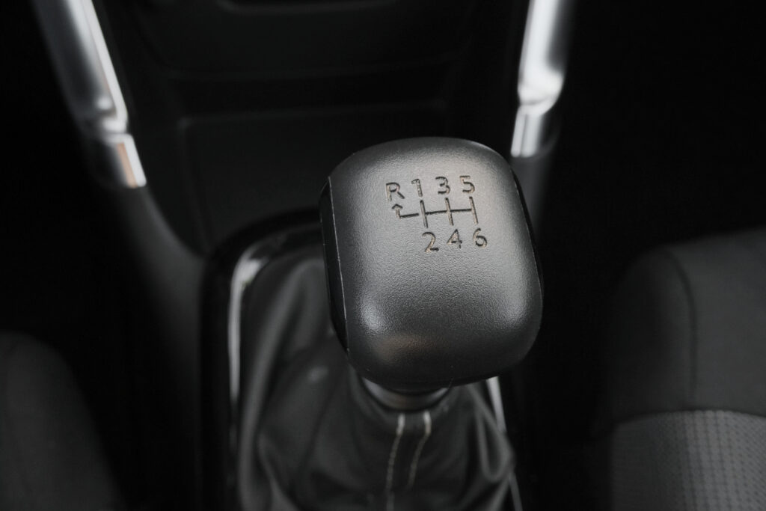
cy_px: 256
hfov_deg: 50.7
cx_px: 383
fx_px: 809
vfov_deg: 35.1
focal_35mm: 38
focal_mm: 25.6
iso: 2000
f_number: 8
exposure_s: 1/60
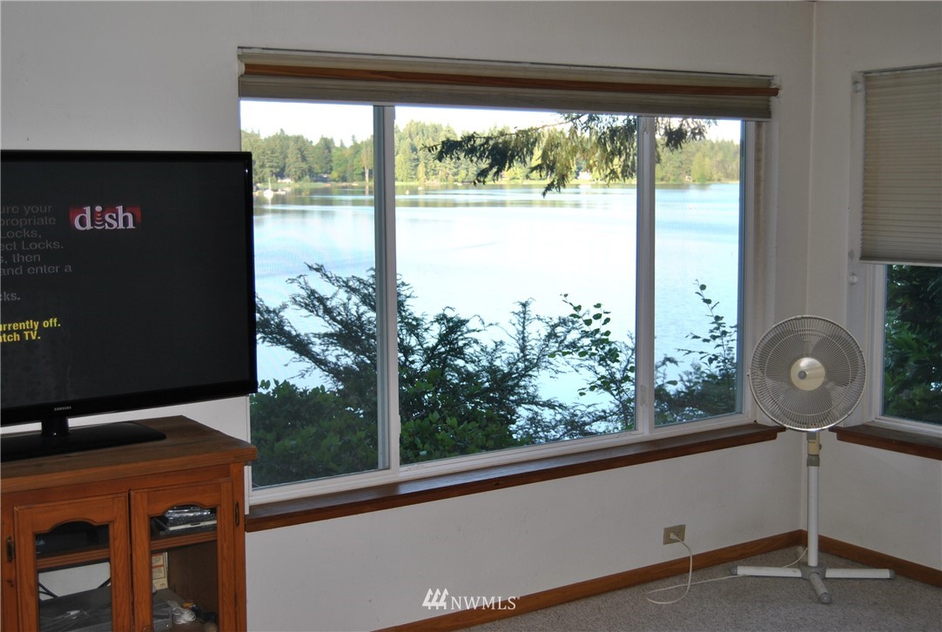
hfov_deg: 42.2
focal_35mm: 46
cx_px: 471
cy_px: 316
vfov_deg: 29.1
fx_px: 1219
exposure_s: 1/125
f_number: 4.2
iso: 125
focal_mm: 31
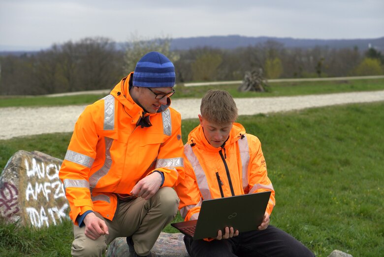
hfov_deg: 27.0
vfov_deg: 18.2
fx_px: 800
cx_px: 192
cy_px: 128
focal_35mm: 75
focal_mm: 50
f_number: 3.2
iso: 125
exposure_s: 1/1600
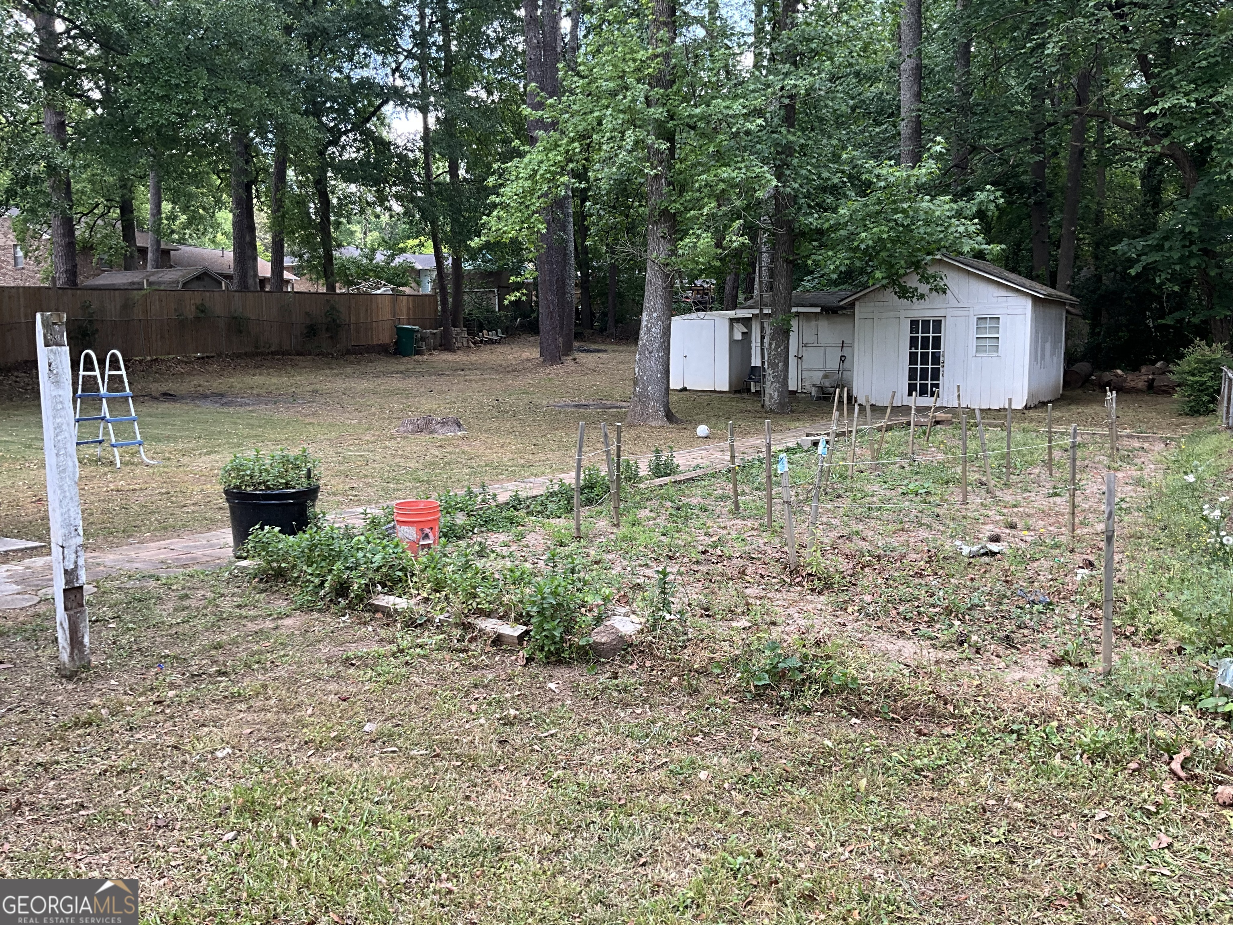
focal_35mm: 29
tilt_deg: -6.6
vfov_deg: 48.2
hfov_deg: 61.7
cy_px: 462
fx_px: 1033
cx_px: 616
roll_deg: +0.2
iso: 16
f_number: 1.8
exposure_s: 1/128
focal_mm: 3
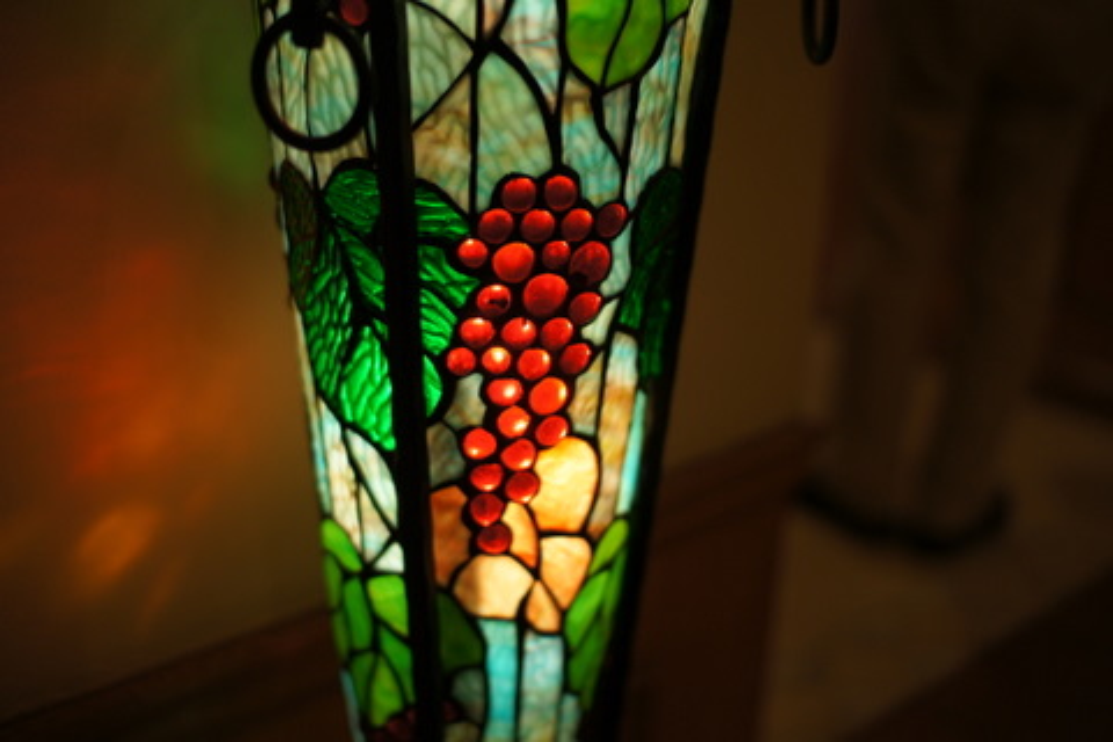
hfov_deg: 43.6
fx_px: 1391
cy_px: 371
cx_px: 556
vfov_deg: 29.9
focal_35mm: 45
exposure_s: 1/125
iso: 200
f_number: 1.4
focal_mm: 30
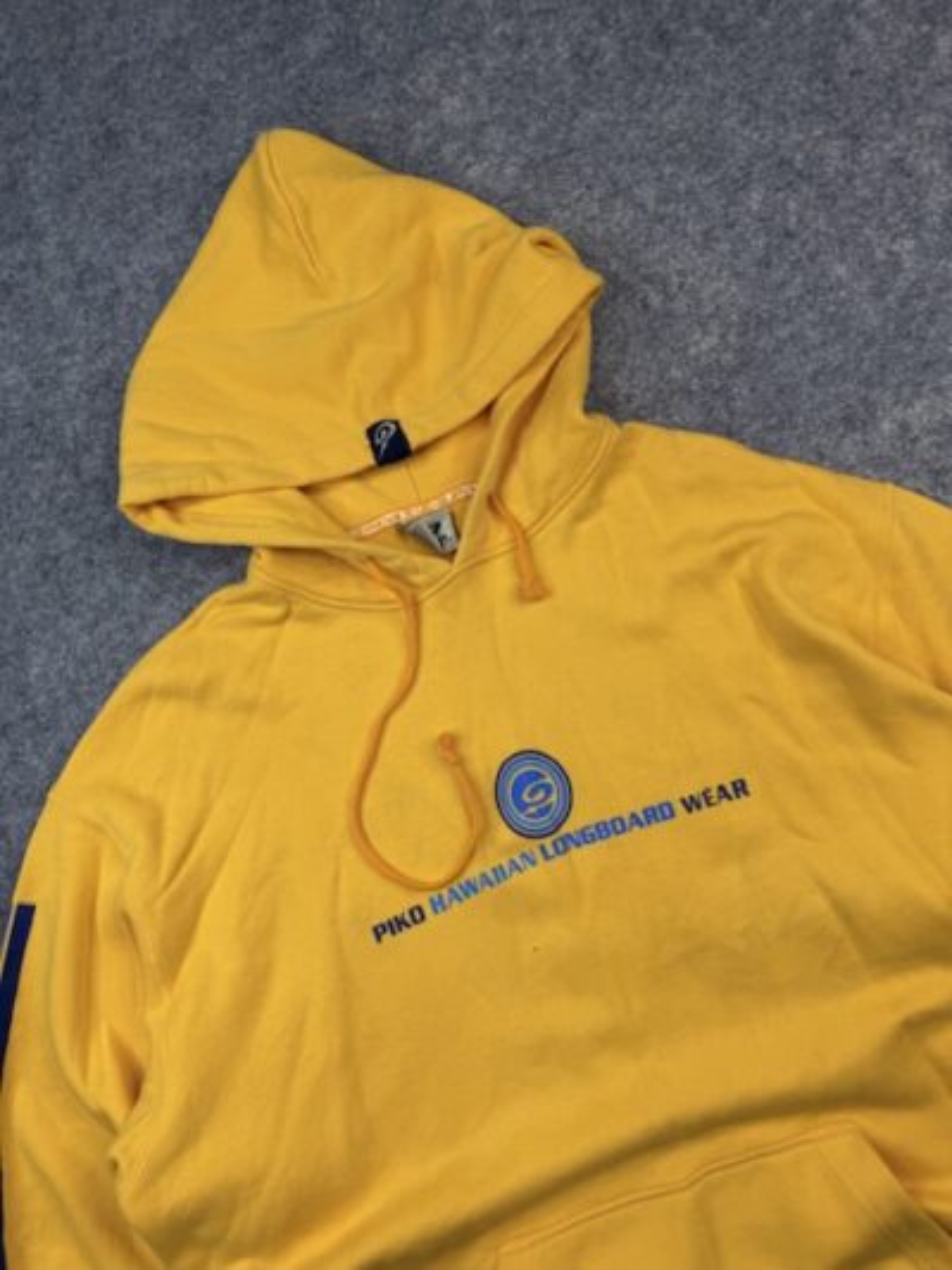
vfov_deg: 71.6
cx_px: 476
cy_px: 635
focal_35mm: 24
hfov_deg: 56.8
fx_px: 880
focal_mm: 6.76
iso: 80
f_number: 1.78
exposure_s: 1/376
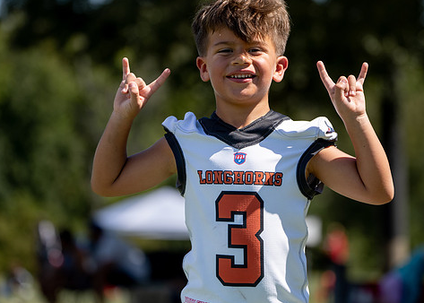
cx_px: 261
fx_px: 3661
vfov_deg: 4.7
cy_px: 142
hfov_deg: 6.6
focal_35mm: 304
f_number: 5.6
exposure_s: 1/800
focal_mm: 221
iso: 160
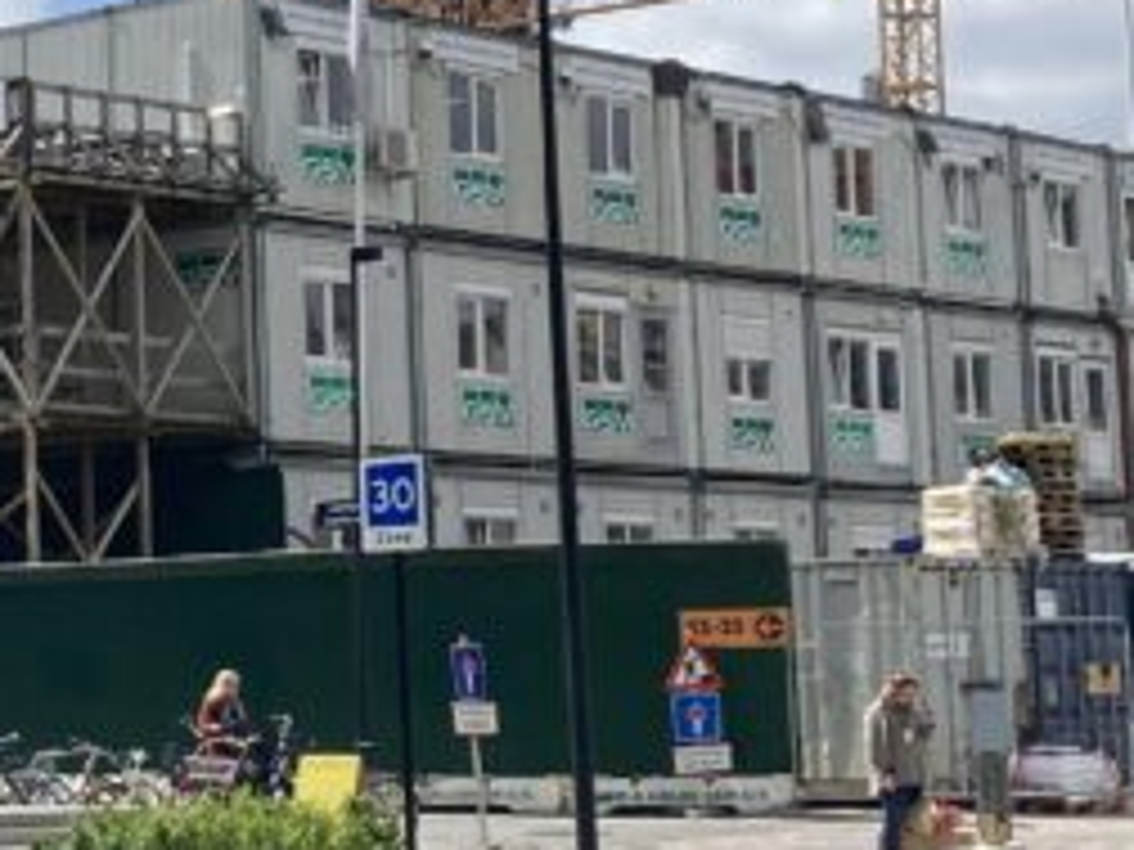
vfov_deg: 13.0
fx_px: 3735
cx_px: -108
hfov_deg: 16.7
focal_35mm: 114
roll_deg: -0.1
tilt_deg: +5.9
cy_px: 292
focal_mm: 3.99
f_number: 1.8
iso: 25
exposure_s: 1/2857
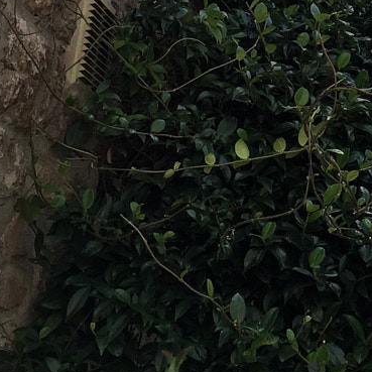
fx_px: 1350
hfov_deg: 15.4
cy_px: -187
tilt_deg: +23.0
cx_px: 381
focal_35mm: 111
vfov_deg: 14.6
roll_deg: -0.2
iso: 32
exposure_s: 1/1199
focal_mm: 4.15
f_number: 2.2
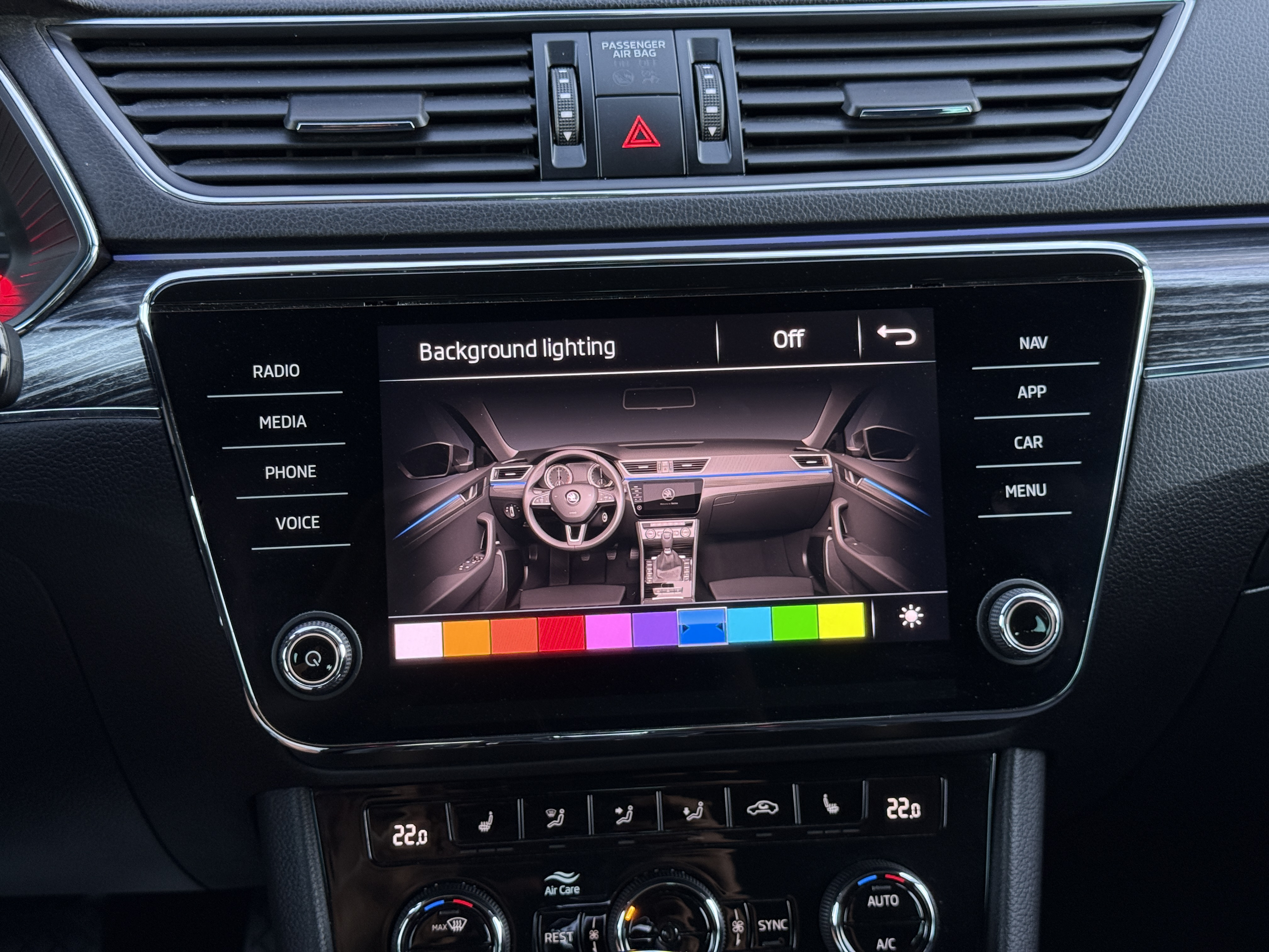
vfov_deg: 30.3
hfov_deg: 39.7
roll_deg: +0.0
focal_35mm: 48
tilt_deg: -19.7
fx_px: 1760
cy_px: 476
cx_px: 634
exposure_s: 1/60
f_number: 1.78
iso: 125
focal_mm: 6.76
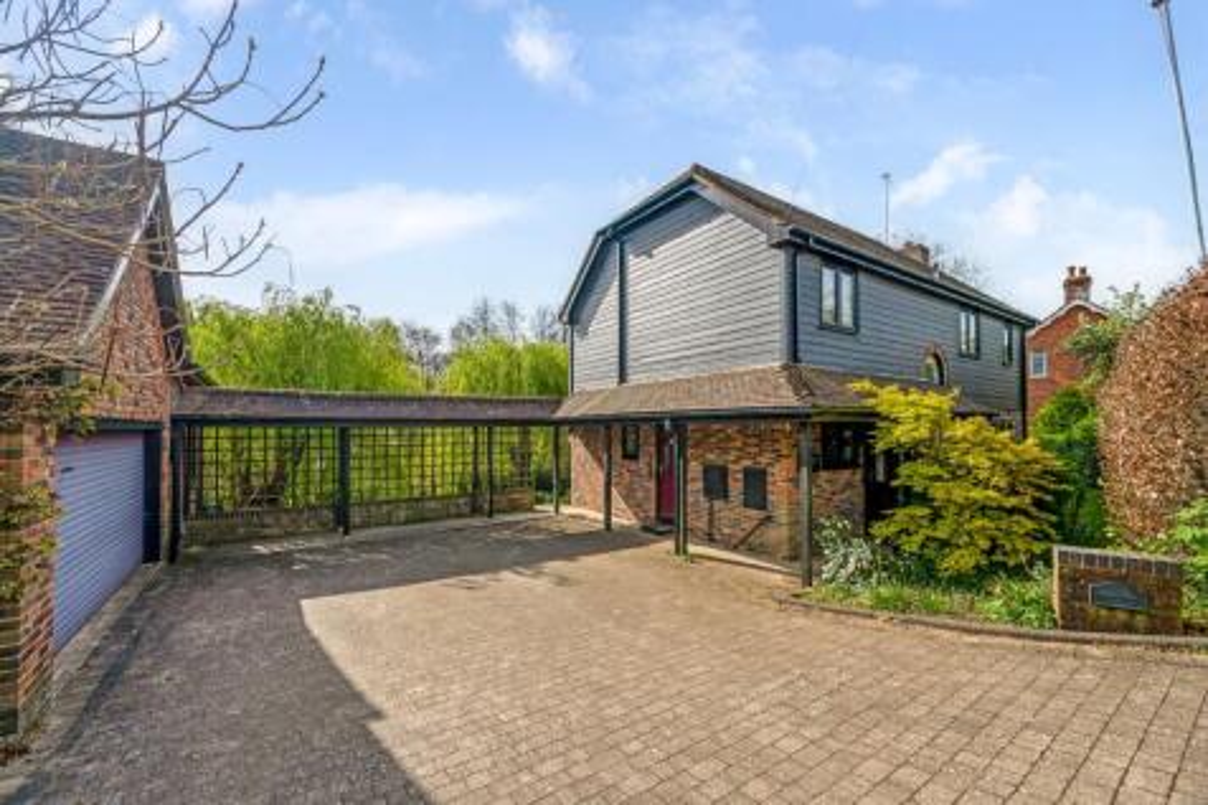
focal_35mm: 14
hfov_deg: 104.3
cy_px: 402
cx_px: 604
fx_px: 470
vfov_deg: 81.2
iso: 200
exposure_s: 1/1000
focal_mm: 14
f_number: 7.1
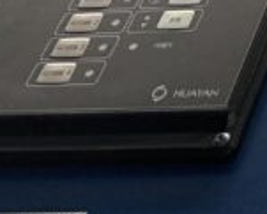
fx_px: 1360
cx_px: 822
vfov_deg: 7.9
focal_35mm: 172
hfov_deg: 8.9
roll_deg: +0.7
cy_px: -401
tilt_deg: -27.0
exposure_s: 1/243
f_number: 1.6
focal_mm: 5.96
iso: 100
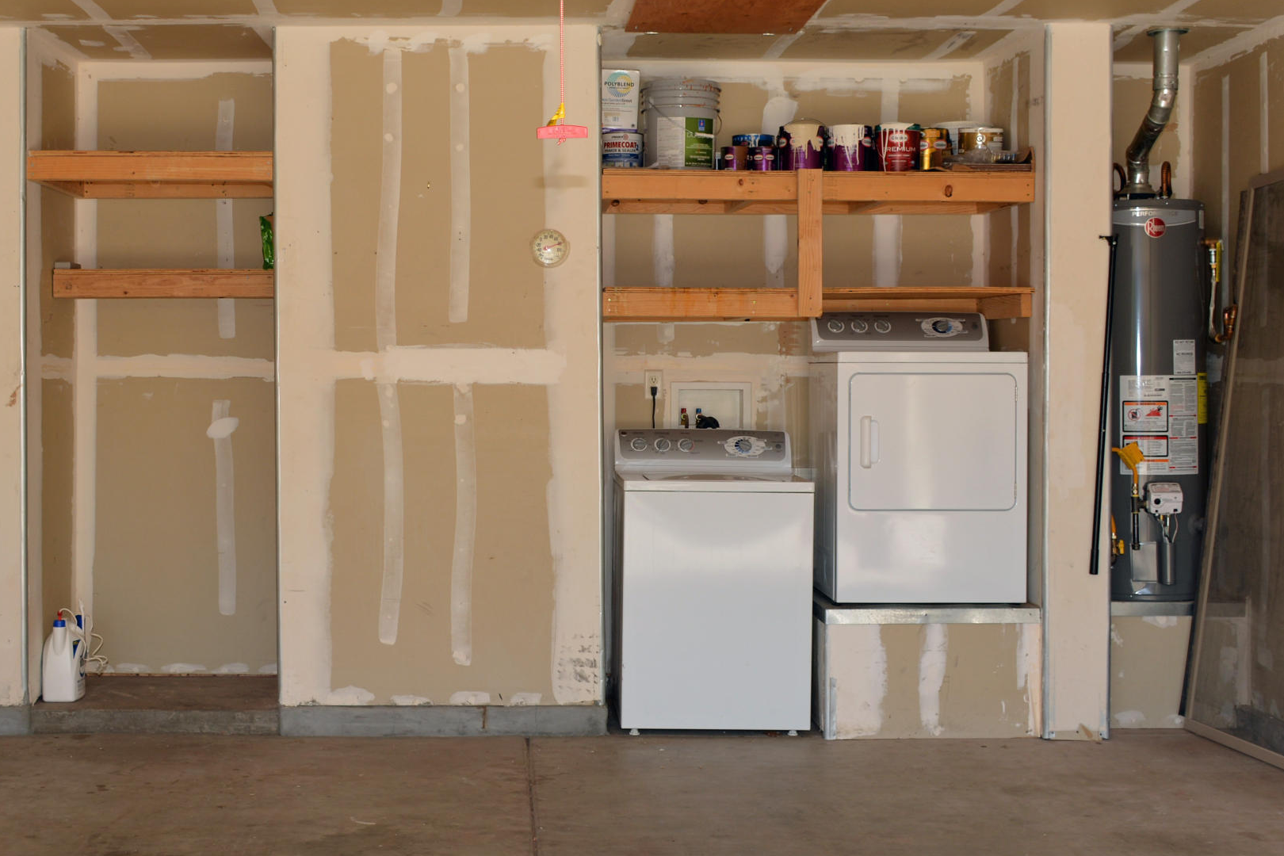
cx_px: 513
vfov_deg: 27.0
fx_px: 1783
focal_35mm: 50
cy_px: 388
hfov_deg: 39.4
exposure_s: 1/100
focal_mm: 18
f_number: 5
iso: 100
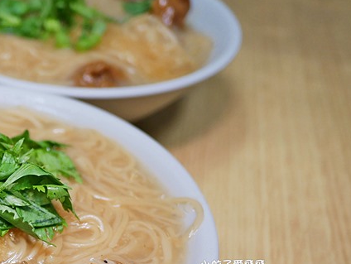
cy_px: 228
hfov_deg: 27.0
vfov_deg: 21.9
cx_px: -33
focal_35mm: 66
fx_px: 670
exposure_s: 1/60
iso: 200
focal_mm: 14
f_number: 2.5
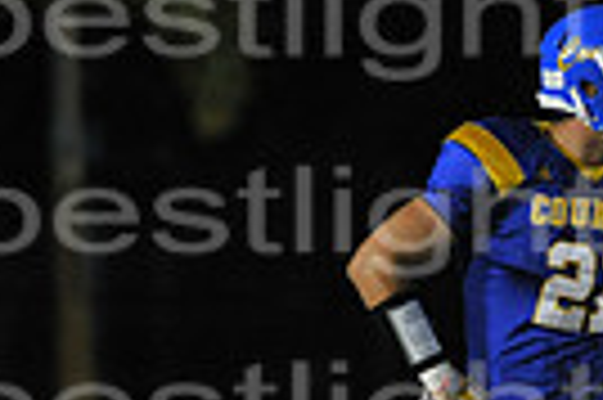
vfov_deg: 1.1
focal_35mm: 1299
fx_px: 21732
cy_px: 319
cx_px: 549
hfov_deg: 1.6
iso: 5000
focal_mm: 300
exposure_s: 1/500
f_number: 4
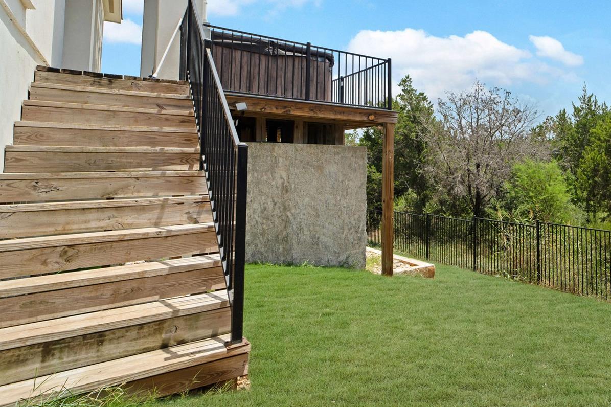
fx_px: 407
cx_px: 490
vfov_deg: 51.2
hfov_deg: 66.8
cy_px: 111
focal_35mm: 24
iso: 160
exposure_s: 1/500
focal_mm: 14
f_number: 8
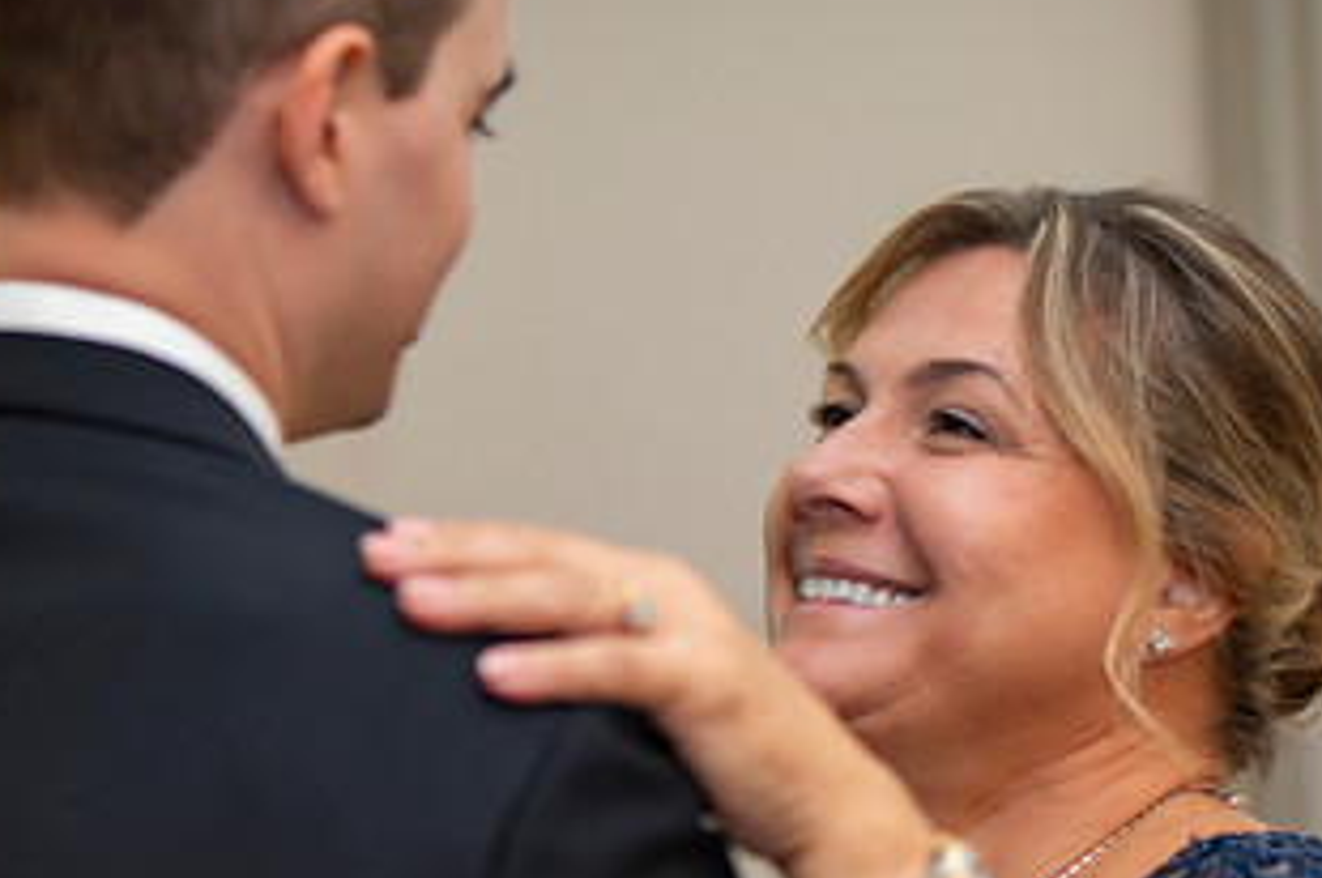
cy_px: 652
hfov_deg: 11.8
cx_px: 768
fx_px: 6383
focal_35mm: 174
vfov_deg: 7.9
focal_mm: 85
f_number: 2.8
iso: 800
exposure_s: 1/60
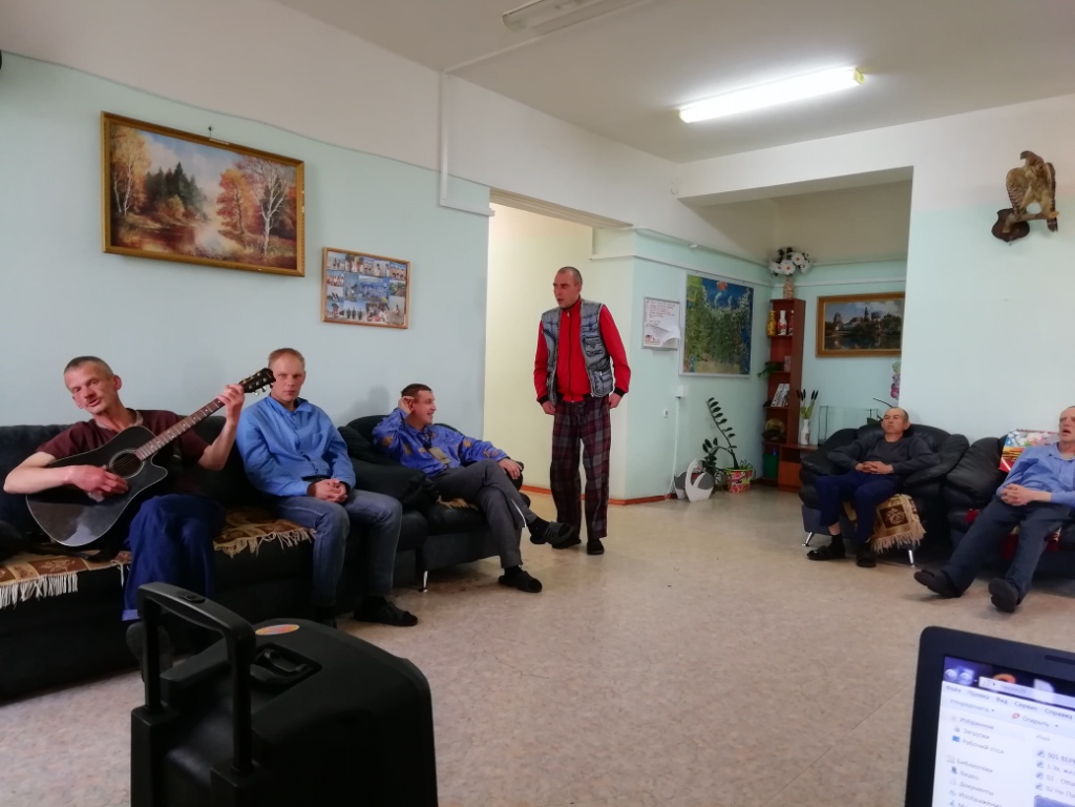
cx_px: 538
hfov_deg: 67.3
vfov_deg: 53.1
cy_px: 404
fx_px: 807
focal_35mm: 26
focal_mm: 3.21
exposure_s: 1/33.3
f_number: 2.2
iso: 125
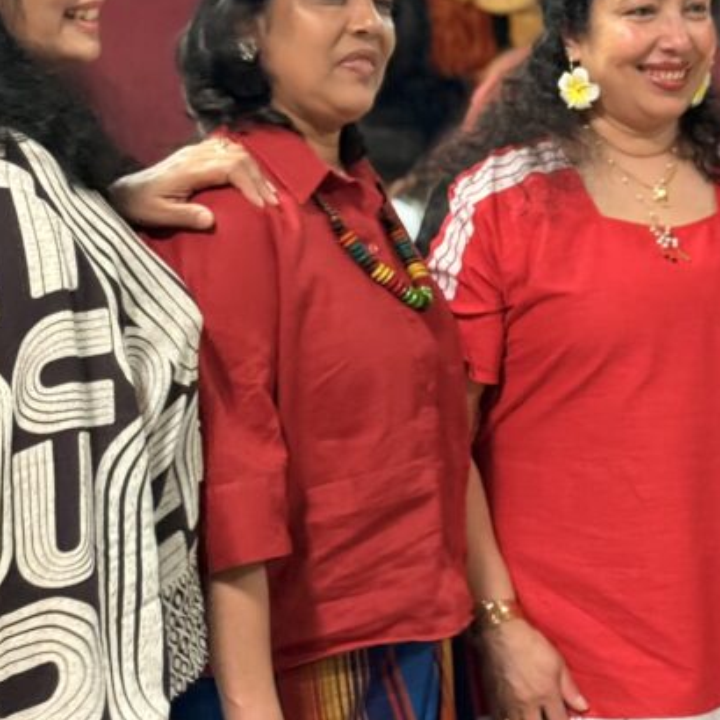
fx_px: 2494
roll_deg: +1.9
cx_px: 383
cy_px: 413
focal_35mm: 106
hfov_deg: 16.4
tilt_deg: -7.9
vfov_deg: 16.4
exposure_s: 1/25
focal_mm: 6.76
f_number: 1.78
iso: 640
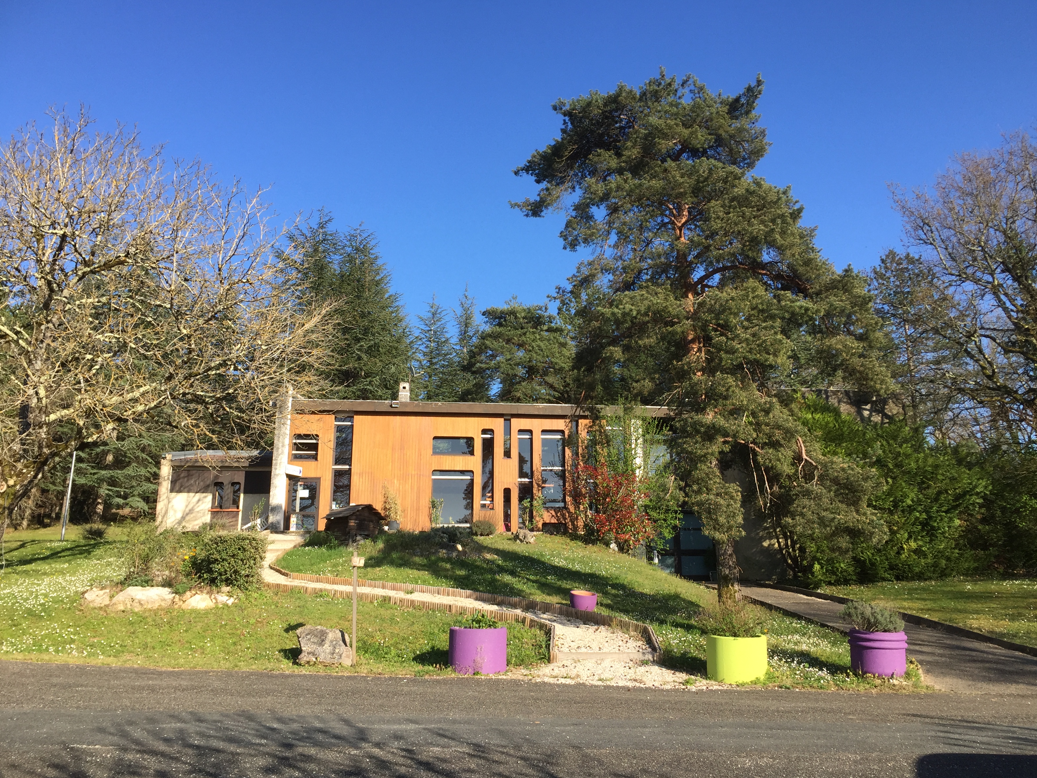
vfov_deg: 46.8
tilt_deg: +15.2
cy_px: 391
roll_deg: +0.7
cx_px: 528
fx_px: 899
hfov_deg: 60.0
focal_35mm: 30
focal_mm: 4.15
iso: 32
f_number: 2.2
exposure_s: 1/989
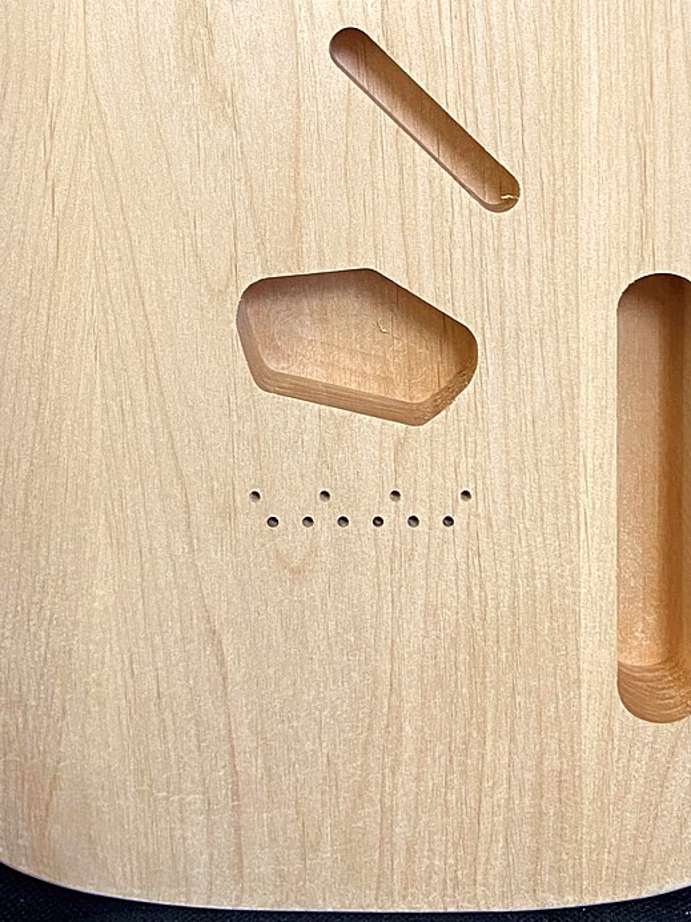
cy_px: 219
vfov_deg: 35.3
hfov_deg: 27.5
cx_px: 375
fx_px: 1411
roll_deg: +1.1
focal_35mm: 53
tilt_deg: -11.7
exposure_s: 1/60
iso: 200
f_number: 1.8
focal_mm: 4.25
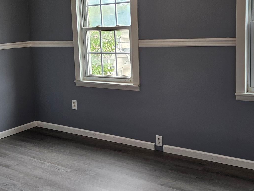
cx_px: 138
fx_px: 338
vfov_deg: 31.3
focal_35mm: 46
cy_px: 68
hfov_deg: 41.2
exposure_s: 1/120
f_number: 1.8
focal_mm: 5.4
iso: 125
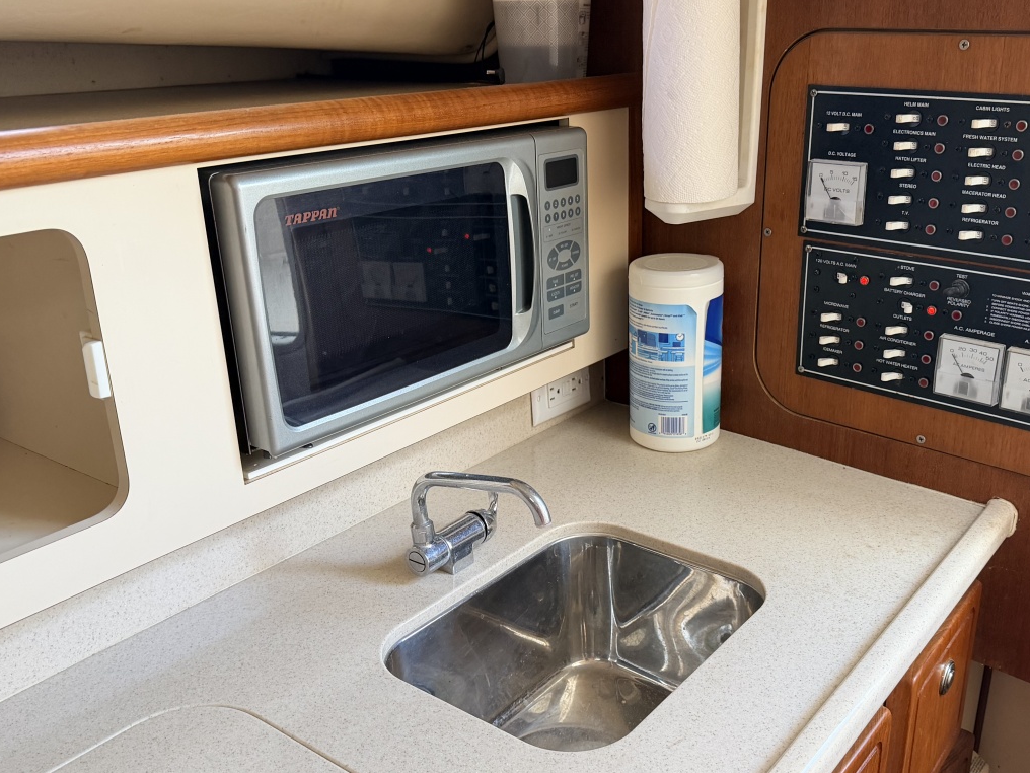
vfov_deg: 41.8
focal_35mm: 34
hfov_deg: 53.8
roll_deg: +2.2
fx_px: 1012
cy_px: 408
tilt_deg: -24.1
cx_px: 571
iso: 200
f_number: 1.78
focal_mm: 6.76
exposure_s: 1/104
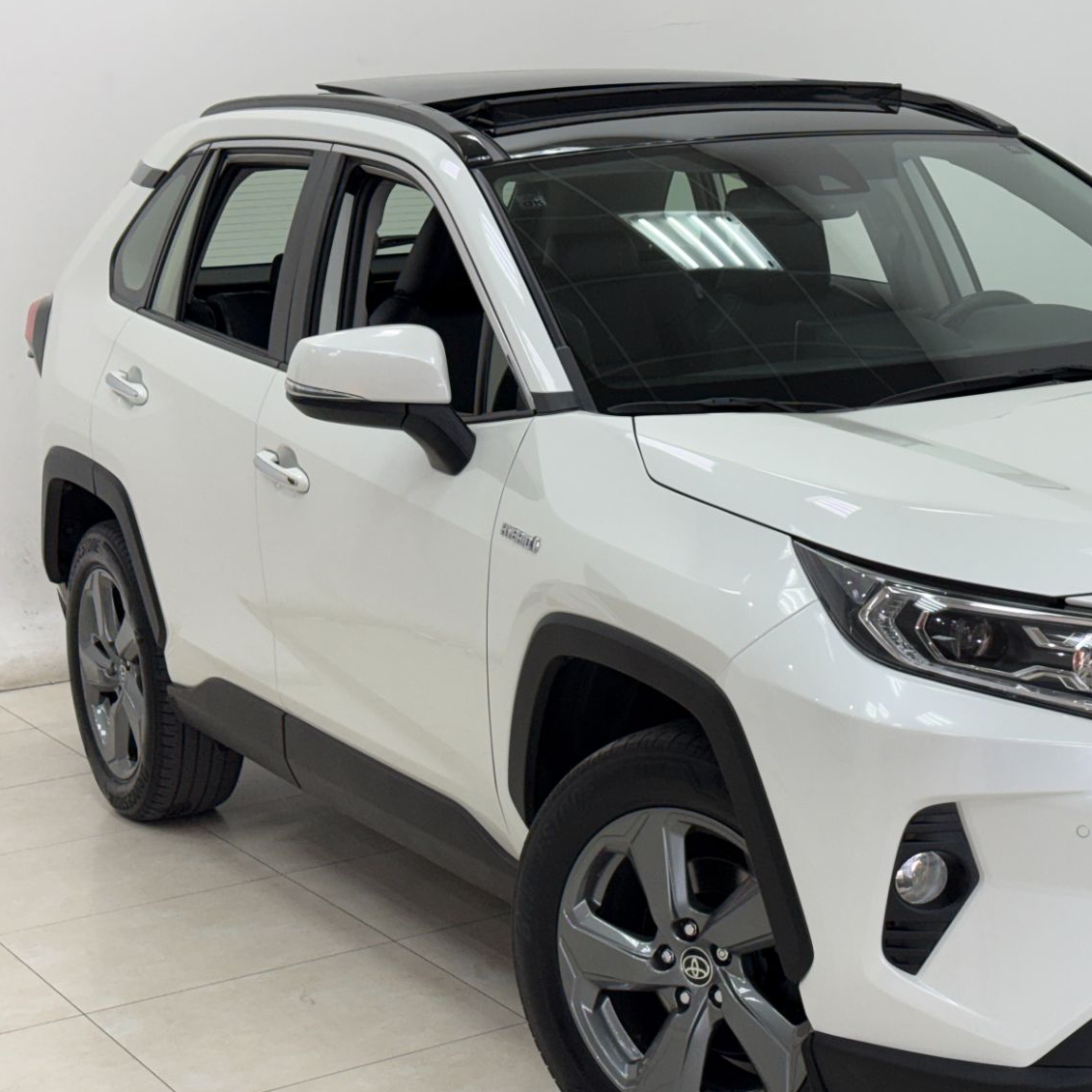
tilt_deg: -11.4
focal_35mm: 72
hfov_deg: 23.6
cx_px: 910
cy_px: 609
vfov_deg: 24.0
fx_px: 2570
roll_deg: +2.7
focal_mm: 6.76
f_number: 1.78
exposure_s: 1/123
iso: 50
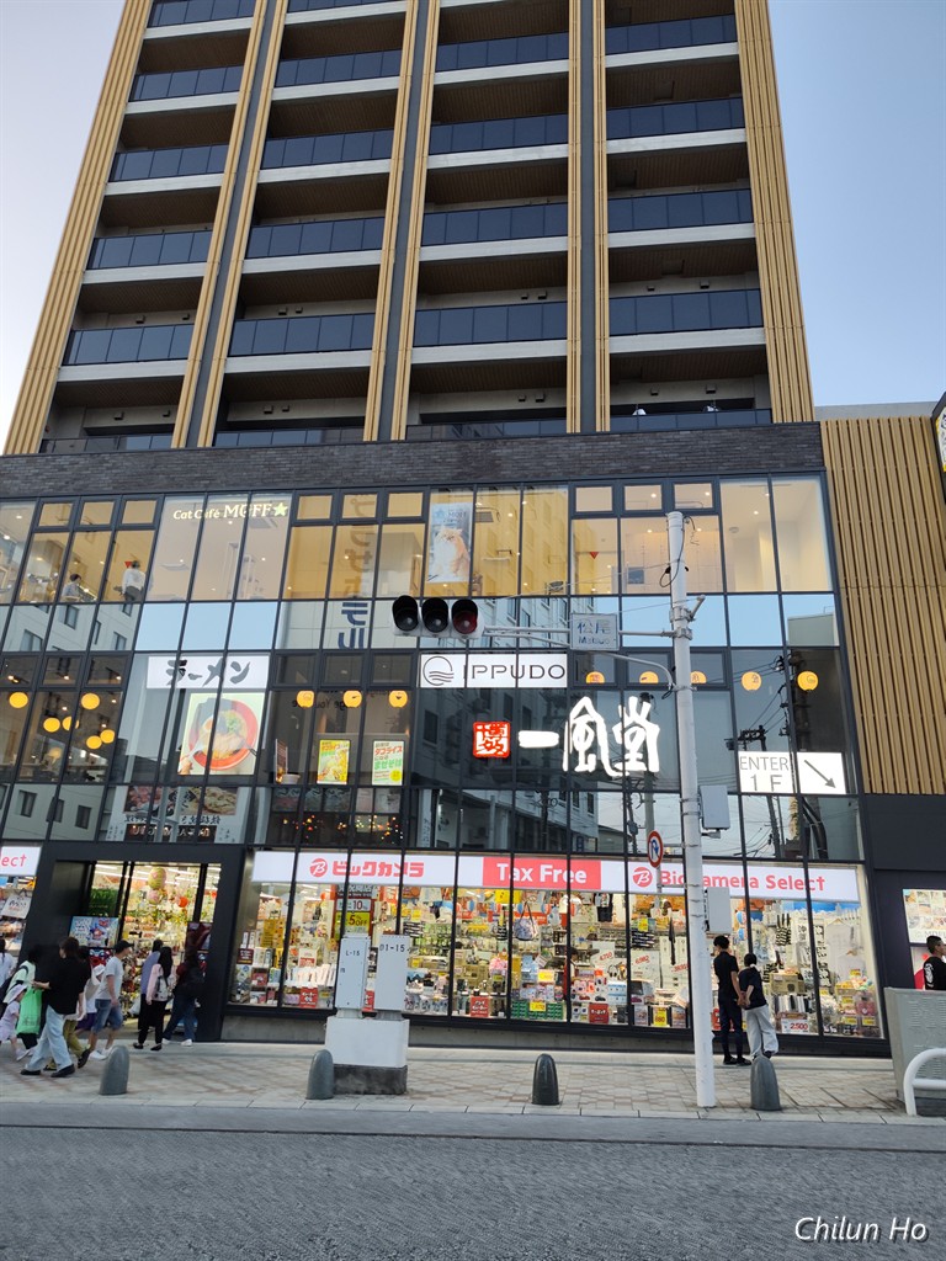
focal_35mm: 23
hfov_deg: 58.9
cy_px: 630
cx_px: 473
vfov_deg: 73.9
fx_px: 838
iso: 80
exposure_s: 1/100
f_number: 1.7
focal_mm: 6.07
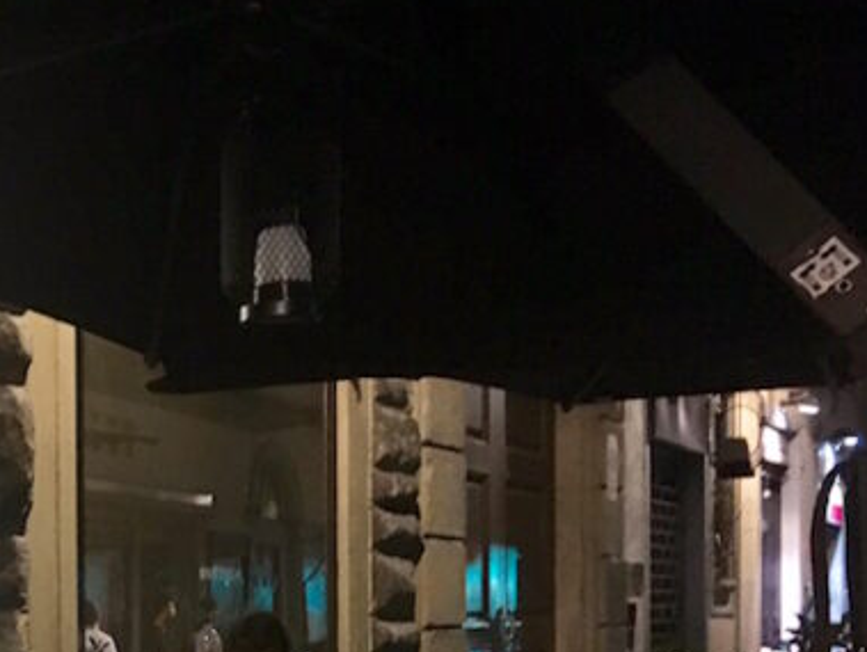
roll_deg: +1.5
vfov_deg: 21.9
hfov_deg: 27.6
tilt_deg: -0.8
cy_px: 627
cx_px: -55
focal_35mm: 65
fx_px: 1630
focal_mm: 4.15
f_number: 2.2
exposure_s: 1/17
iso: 250
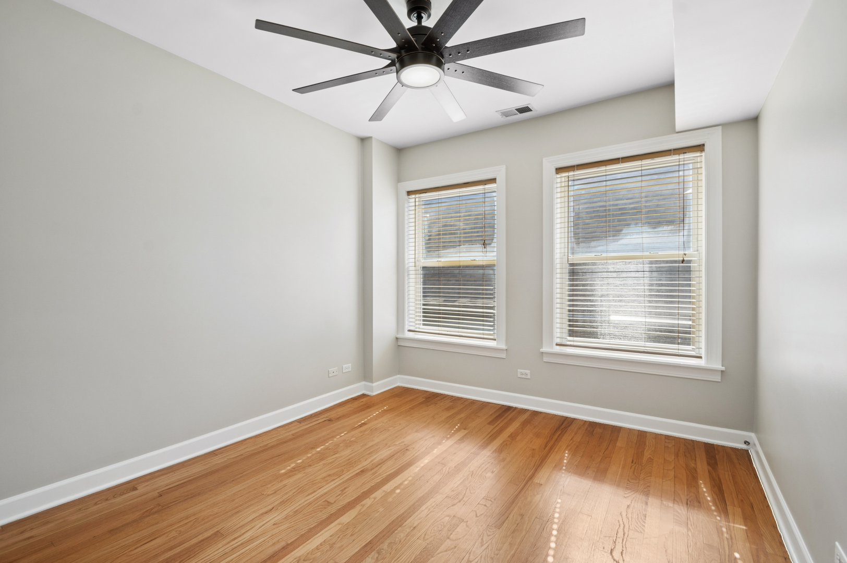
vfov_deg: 77.2
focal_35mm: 15
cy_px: 282
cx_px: 424
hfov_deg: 100.4
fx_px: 353
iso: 200
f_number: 10
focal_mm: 10
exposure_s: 1/25
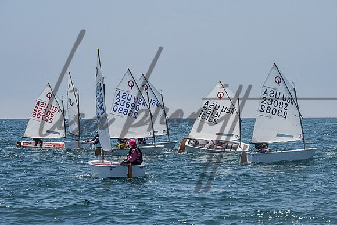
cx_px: 193
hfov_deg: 13.0
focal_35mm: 158
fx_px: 1479
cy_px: 128
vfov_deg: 8.7
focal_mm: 115
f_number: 6.7
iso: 250
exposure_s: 1/1600
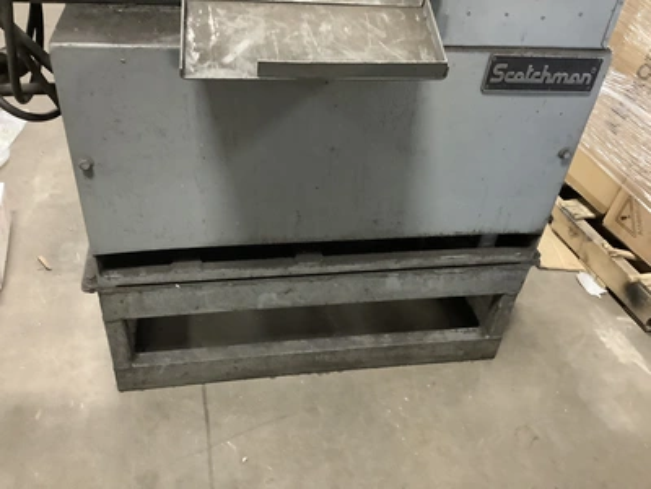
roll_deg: -5.4
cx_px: 326
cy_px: 244
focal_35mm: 31
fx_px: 583
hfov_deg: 58.4
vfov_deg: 45.4
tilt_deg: -38.4
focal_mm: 3.3
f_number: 2.4
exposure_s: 1/24
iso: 640
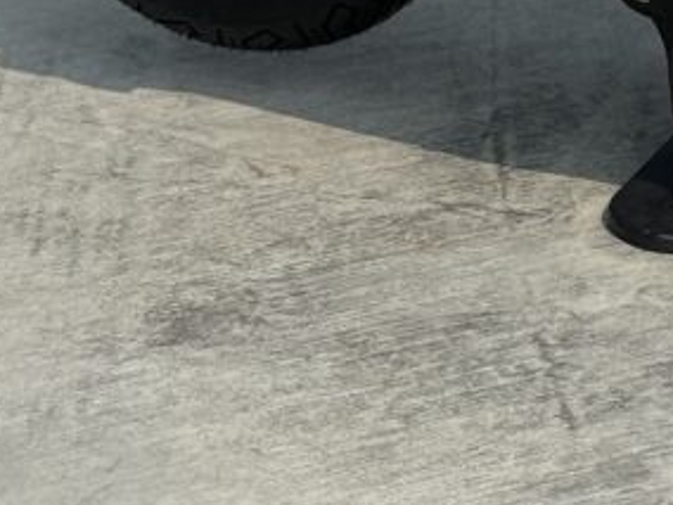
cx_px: 953
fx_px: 3947
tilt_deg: -14.5
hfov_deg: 9.5
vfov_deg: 7.1
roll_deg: +0.4
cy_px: -441
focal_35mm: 203
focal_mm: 6.76
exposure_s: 1/7937
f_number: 1.78
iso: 64
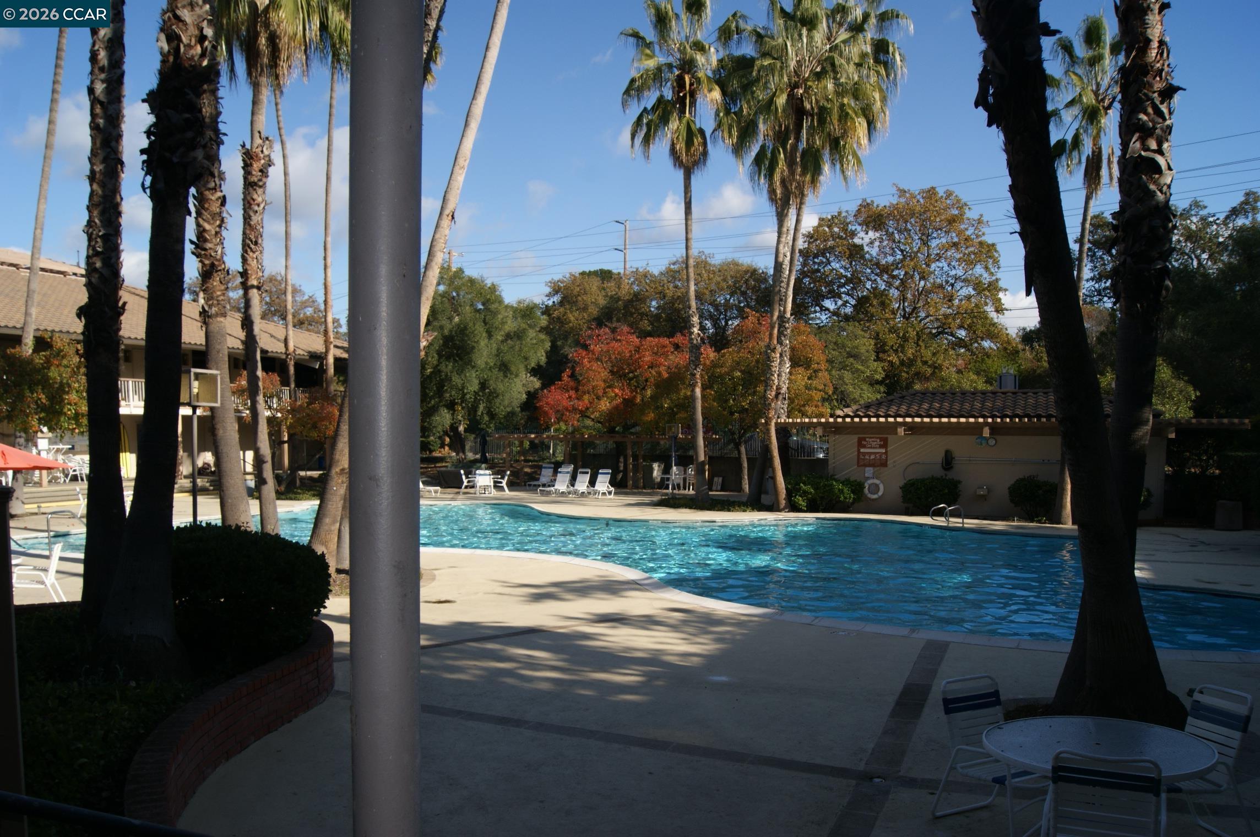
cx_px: 630
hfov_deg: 67.4
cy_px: 418
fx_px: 944
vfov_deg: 47.8
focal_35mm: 27
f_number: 9
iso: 100
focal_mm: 18
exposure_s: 1/160
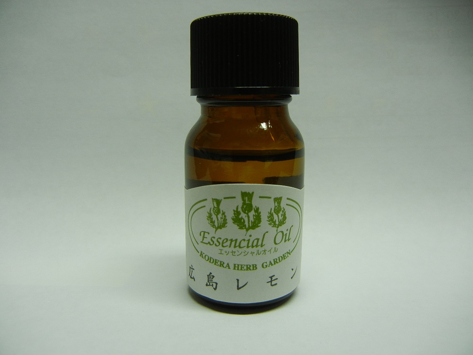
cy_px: 178
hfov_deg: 60.0
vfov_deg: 46.8
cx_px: 236
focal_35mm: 30
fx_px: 410
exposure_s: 1/30
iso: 197
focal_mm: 5.4
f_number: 3.5
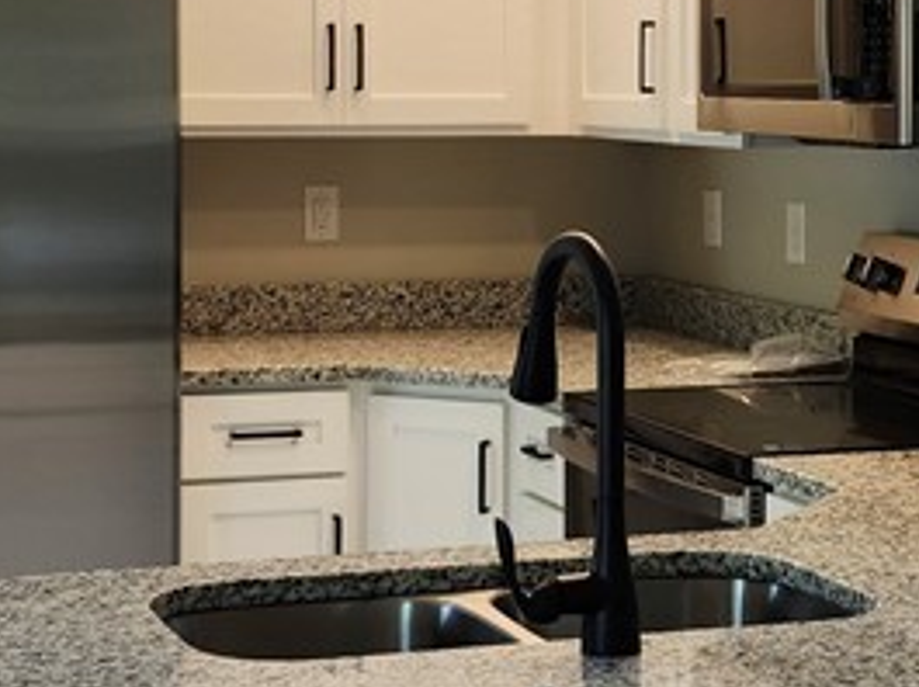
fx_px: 2360
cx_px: 513
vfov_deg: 16.5
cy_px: 222
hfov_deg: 22.0
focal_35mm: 89
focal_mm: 5.54
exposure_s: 1/180
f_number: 1.8
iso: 100
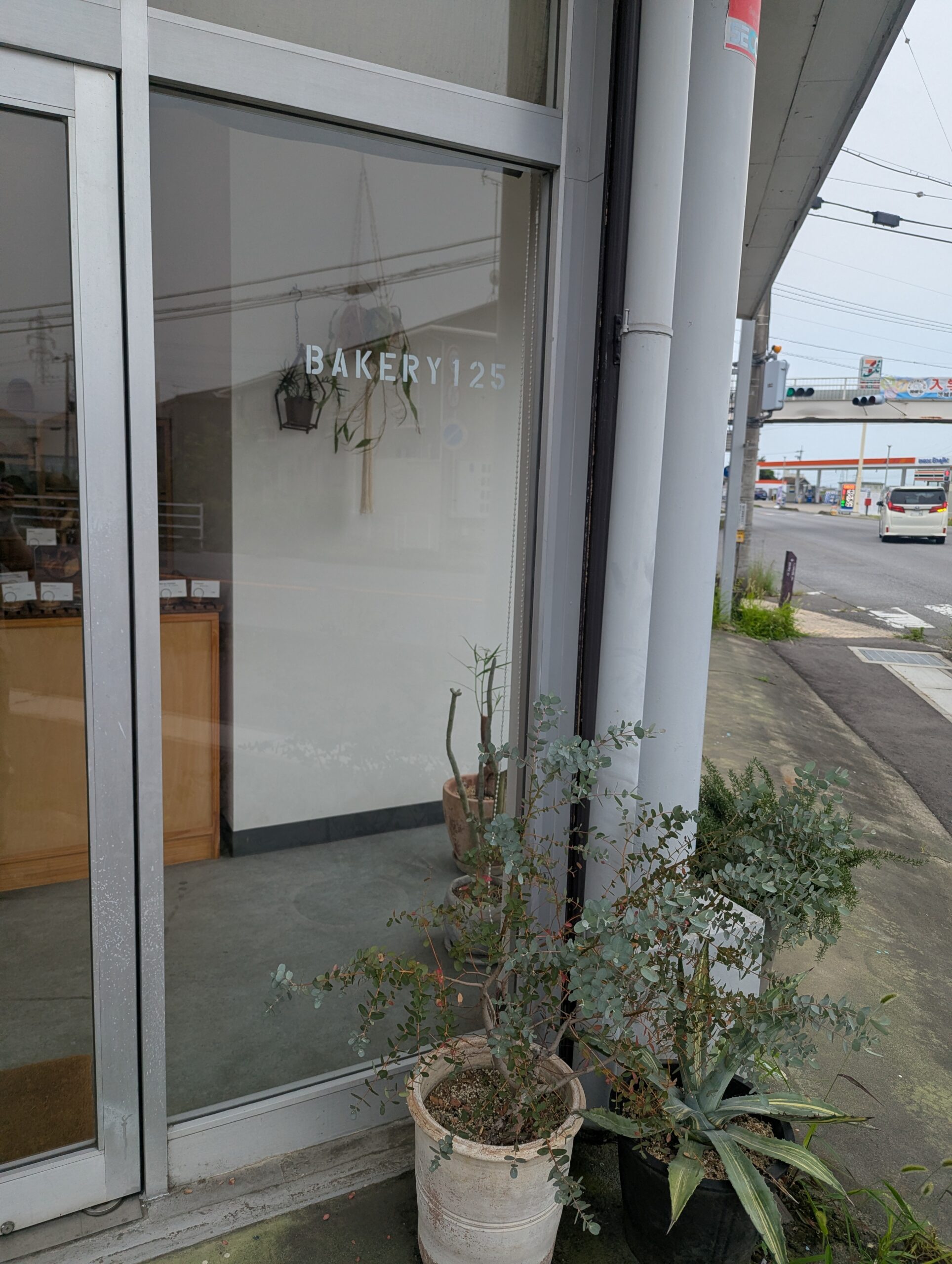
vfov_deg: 71.5
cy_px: 632
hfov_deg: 56.9
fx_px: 878
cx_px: 476
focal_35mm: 24
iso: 43
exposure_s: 1/1029
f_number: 1.85
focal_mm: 6.81
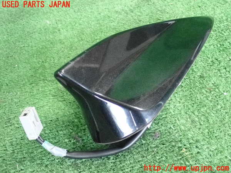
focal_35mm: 54
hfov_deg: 35.5
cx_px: 116
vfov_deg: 27.0
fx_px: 360
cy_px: 86
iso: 6400
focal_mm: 9.65
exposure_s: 1/125
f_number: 3.3
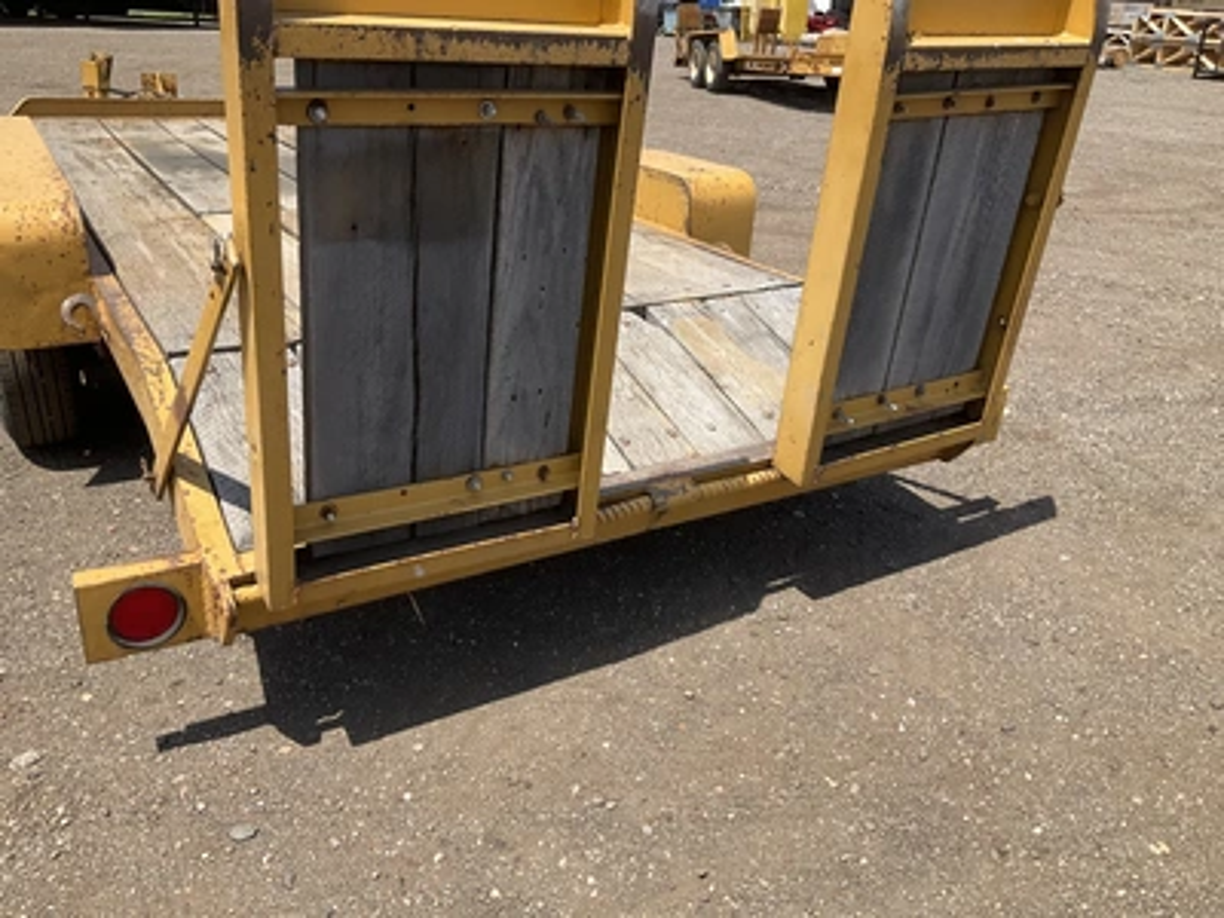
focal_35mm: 29
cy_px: 459
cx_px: 612
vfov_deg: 48.2
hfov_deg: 61.7
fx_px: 1025
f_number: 1.8
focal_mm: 3
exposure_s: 1/1451
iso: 25
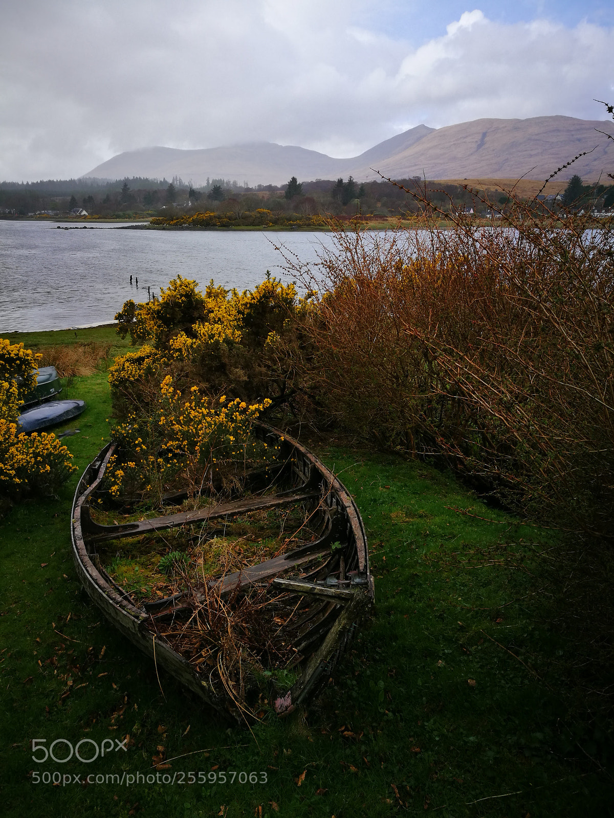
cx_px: 307
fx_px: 639
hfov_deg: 51.4
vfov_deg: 65.3
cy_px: 409
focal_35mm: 27
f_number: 2.2
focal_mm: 4.5
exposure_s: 1/313
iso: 50
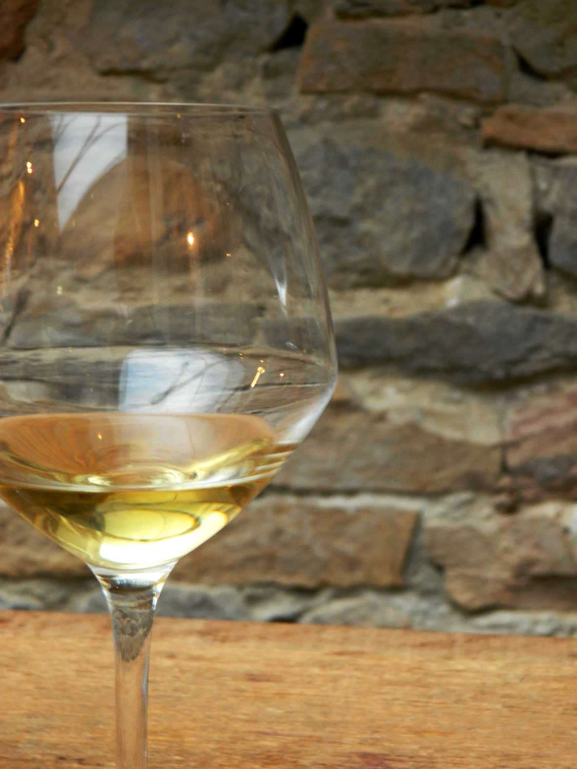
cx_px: 288
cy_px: 384
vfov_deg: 23.3
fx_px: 1867
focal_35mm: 84
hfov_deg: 17.6
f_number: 4.2
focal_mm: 15.1
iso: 200
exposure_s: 1/5
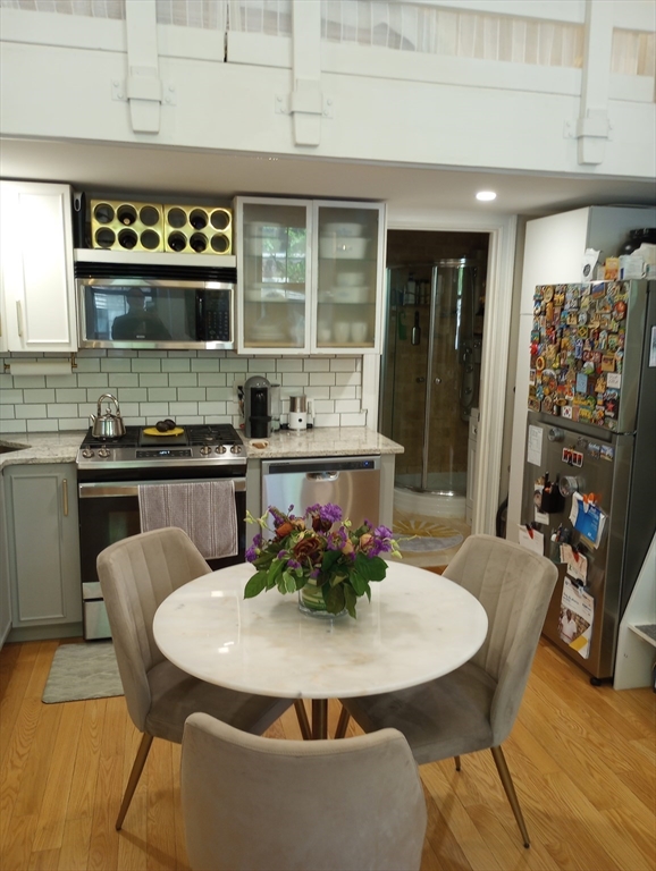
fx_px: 706
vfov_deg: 63.4
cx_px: 328
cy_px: 436
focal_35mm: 28
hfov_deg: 49.8
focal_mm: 4.27
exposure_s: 1/30
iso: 606
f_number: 1.8
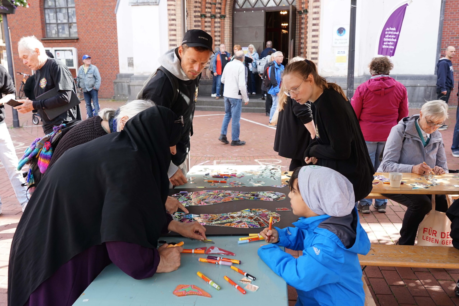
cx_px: 230
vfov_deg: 40.0
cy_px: 153
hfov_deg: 57.2
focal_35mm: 33
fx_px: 421
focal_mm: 33
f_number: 6.3
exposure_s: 1/80
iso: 250
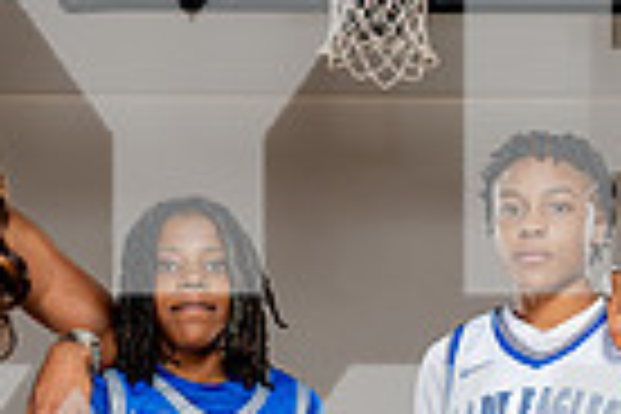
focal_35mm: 151
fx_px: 2605
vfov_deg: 8.9
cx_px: 392
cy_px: 605
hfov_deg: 13.6
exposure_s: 1/250
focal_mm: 36
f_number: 5.6
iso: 200
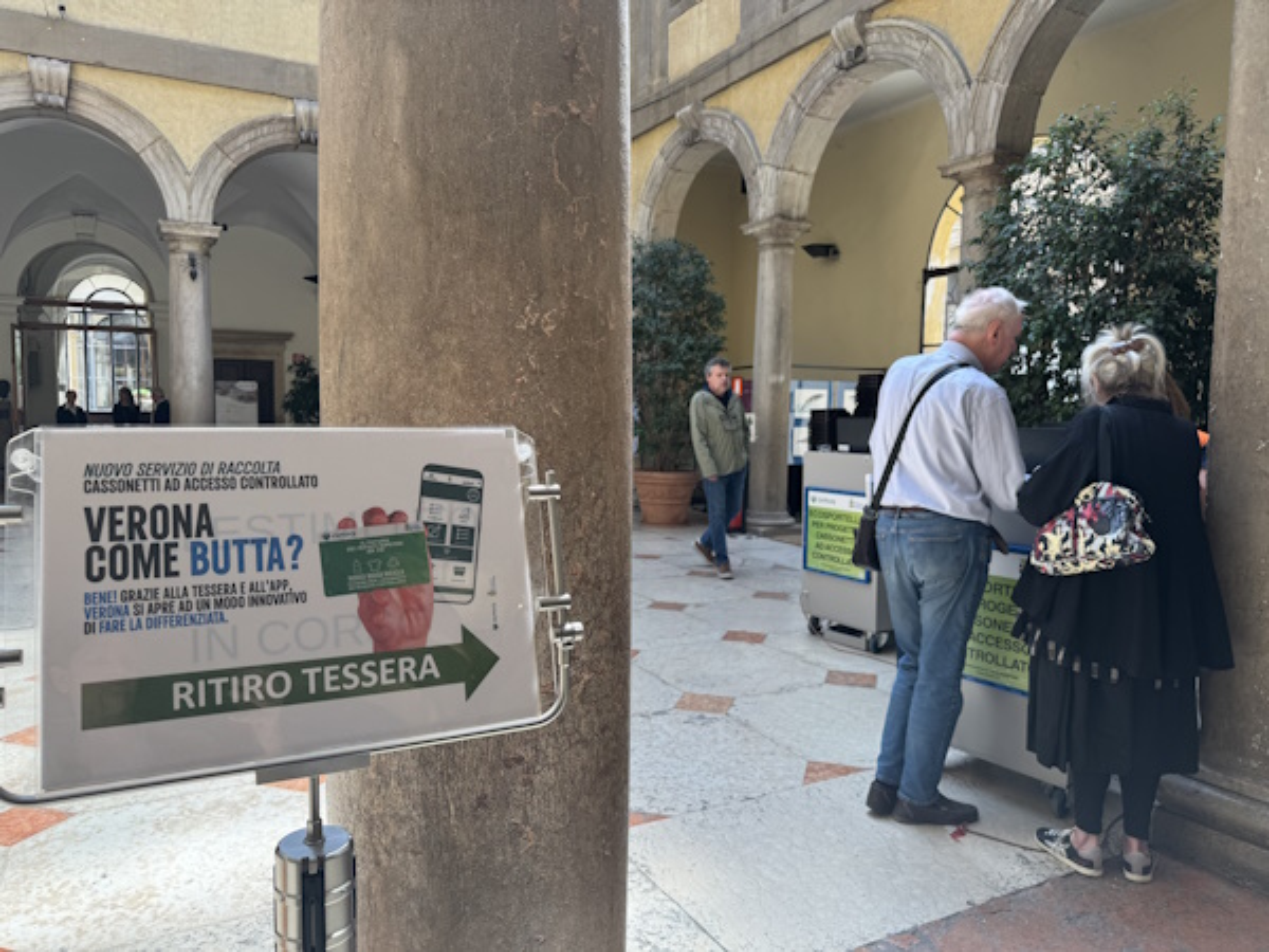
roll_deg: -0.9
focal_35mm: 24
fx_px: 880
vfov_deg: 56.8
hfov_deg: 71.6
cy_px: 476
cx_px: 634
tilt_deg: -4.1
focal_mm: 6.76
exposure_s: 1/412
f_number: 1.78
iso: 80
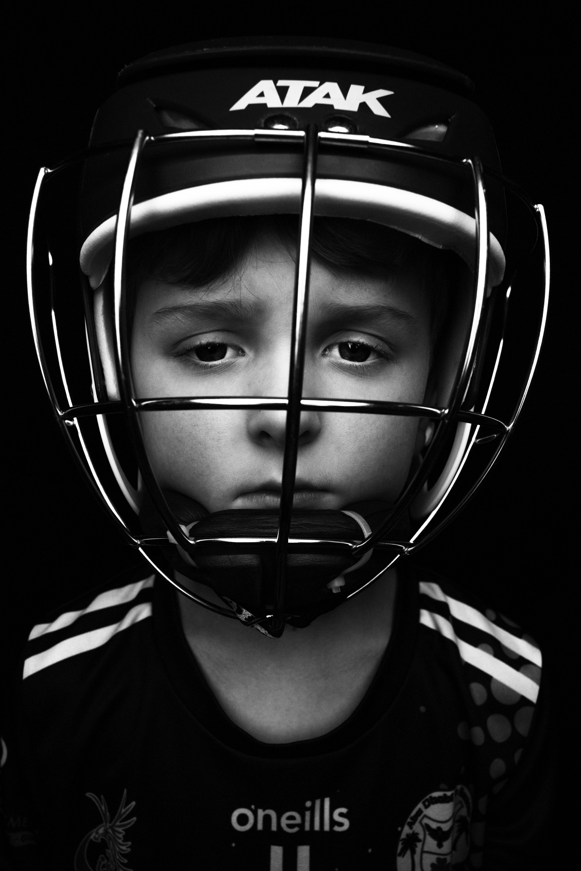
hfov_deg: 49.5
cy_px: 437
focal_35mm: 26
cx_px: 281
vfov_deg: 69.4
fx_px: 629
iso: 160
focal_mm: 24
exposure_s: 1/125
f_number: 8
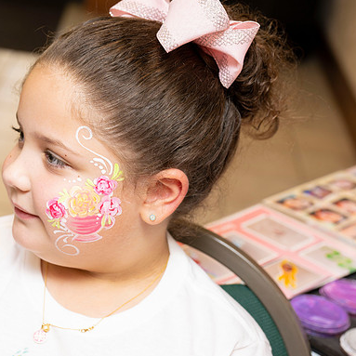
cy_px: 178
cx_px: 147
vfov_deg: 20.4
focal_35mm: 85
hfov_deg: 20.4
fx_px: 989
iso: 400
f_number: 5
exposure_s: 1/100
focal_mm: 66
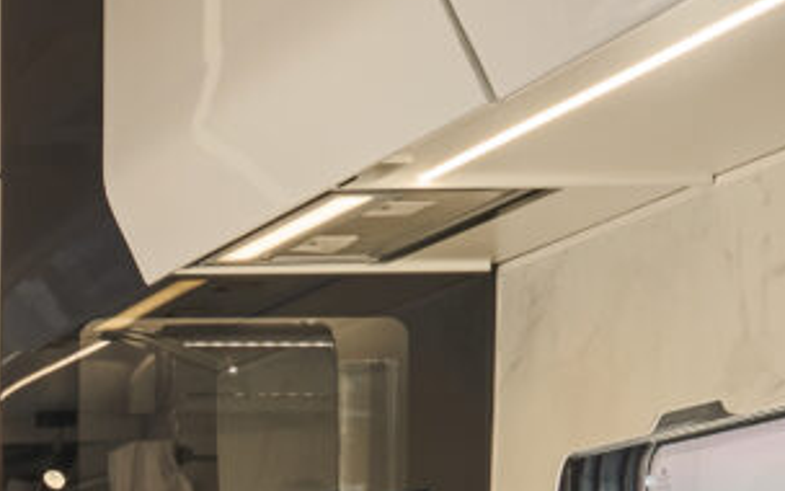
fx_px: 3530
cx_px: -1002
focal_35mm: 165
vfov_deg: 7.7
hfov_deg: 11.0
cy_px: 897
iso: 100
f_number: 11
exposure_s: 1/2.5
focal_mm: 24
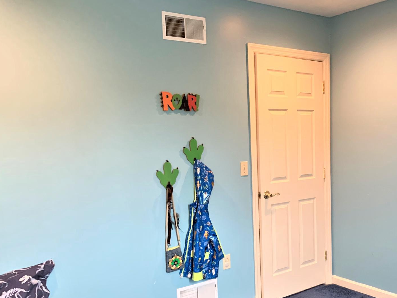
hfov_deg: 48.0
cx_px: 269
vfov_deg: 37.5
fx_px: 436
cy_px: 189
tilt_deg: -6.0
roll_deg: +1.0
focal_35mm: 38
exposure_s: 1/60
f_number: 1.8
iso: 250
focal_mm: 4.25
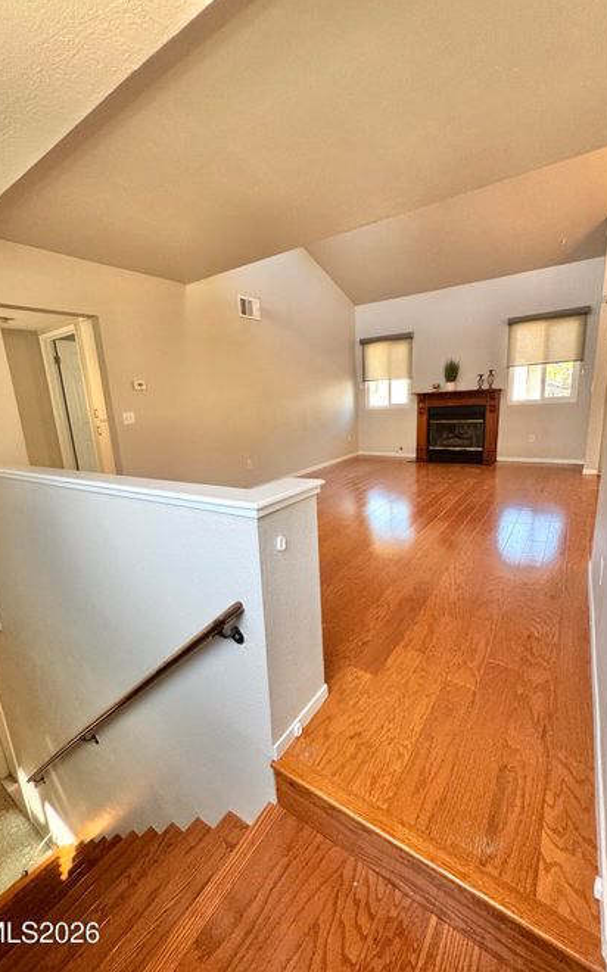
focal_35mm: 15
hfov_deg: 74.7
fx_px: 397
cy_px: 487
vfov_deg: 101.5
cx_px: 289
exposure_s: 1/120
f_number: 2.2
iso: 250
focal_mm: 2.22
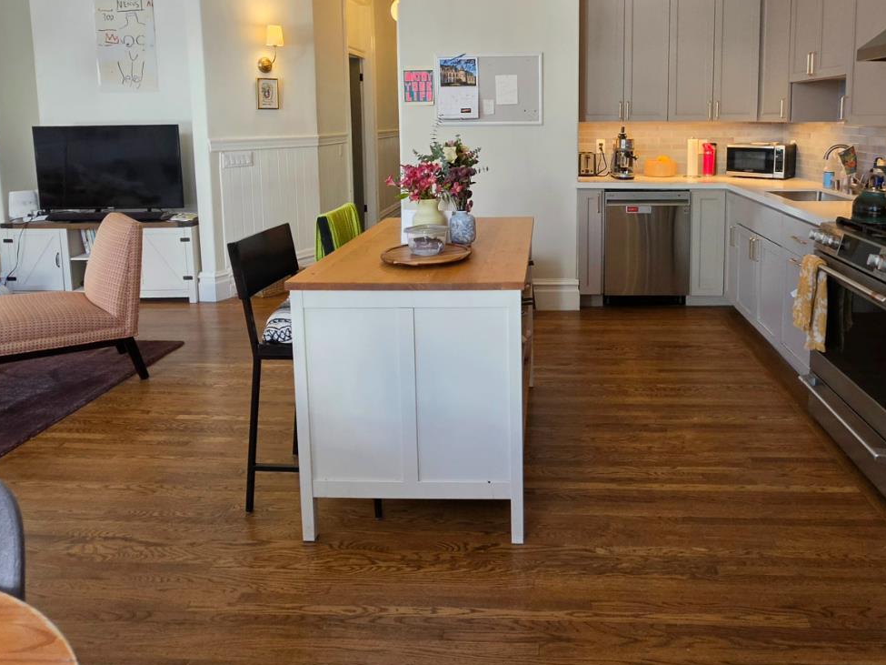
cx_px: 472
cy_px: 213
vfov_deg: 64.0
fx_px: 512
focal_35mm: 20
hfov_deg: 81.7
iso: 250
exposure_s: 1/120
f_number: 1.9
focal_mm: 2.2
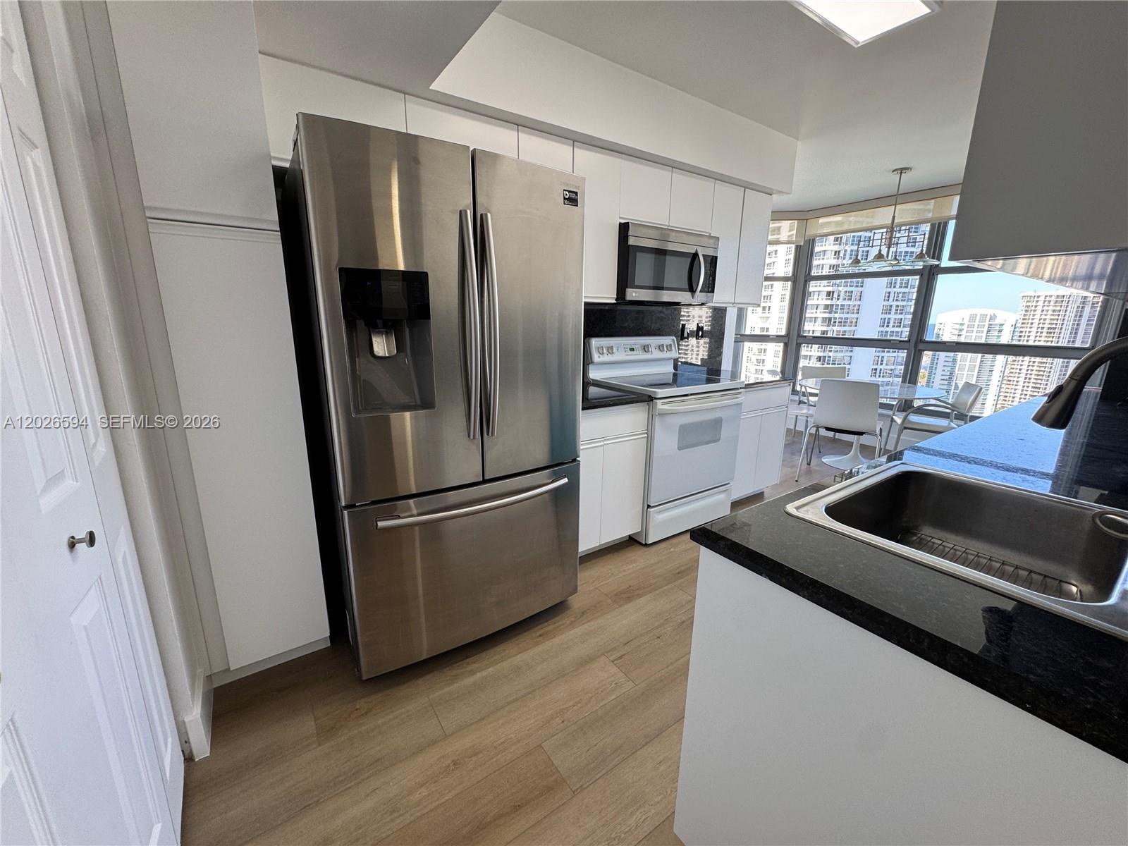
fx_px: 456
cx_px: 564
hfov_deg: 102.1
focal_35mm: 14
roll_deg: -1.7
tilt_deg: -14.2
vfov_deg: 85.7
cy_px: 423
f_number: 2.2
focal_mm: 2.22
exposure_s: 1/100
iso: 100
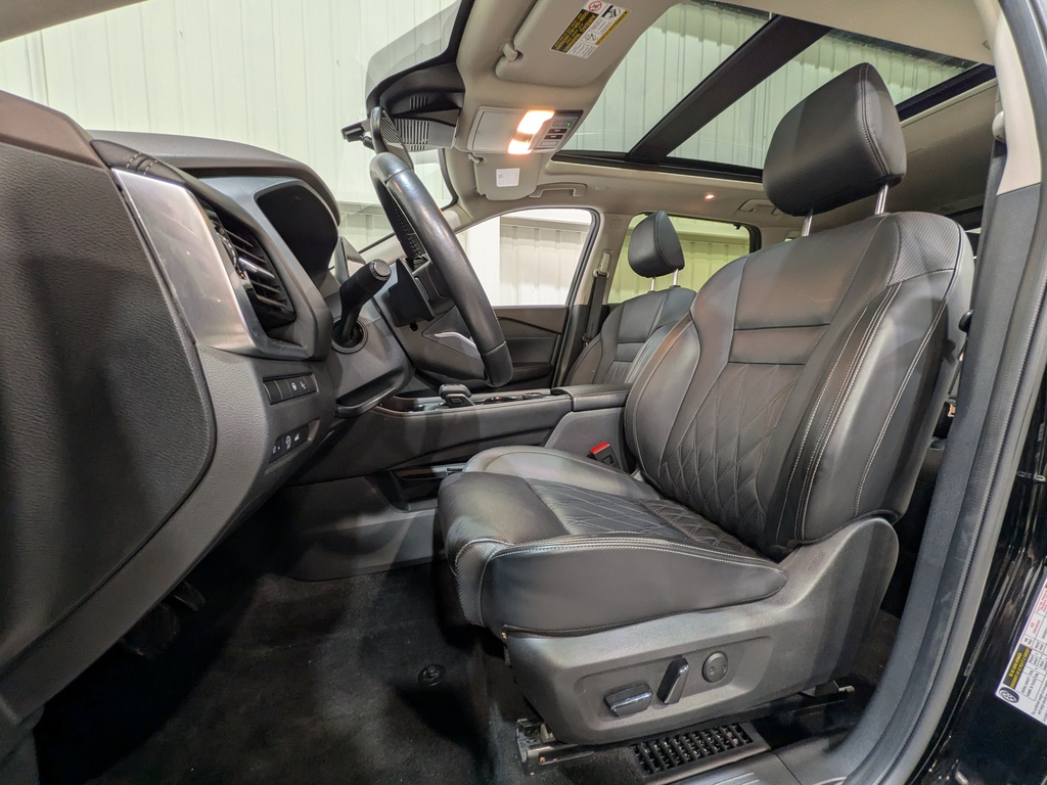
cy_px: 392
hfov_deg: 102.1
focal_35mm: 14
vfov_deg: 85.7
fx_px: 423
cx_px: 524
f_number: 2.2
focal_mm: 1.83
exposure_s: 1/24
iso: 61
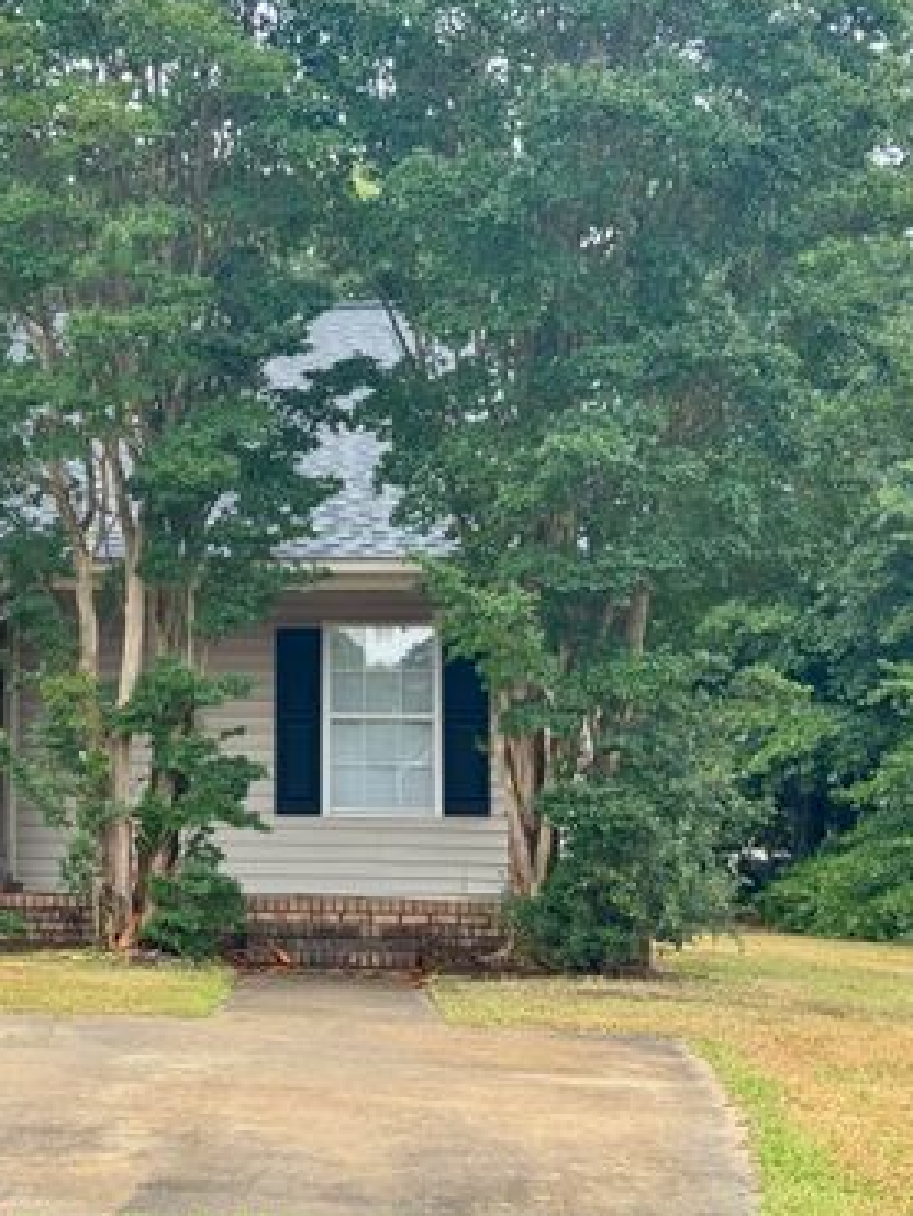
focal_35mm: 65
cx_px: 162
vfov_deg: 29.8
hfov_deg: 22.3
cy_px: 605
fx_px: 2285
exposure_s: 1/865
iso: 64
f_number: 1.78
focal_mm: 6.76
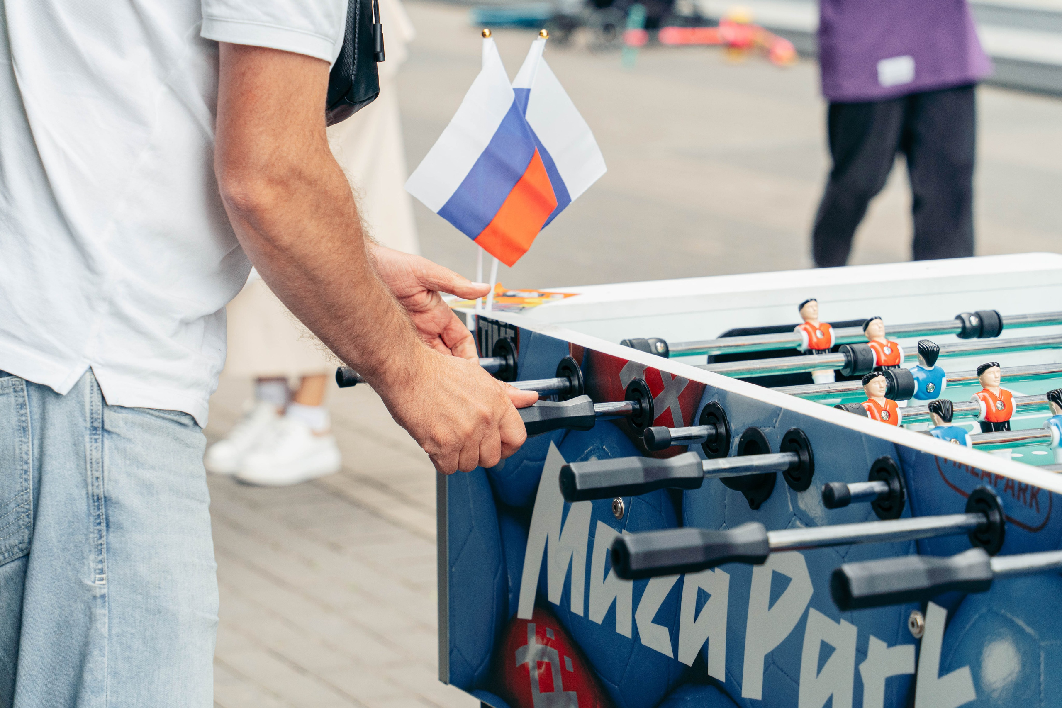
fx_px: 3274
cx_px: 531
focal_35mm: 111
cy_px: 354
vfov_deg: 12.3
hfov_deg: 18.4
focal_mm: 111
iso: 800
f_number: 5.6
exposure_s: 1/400
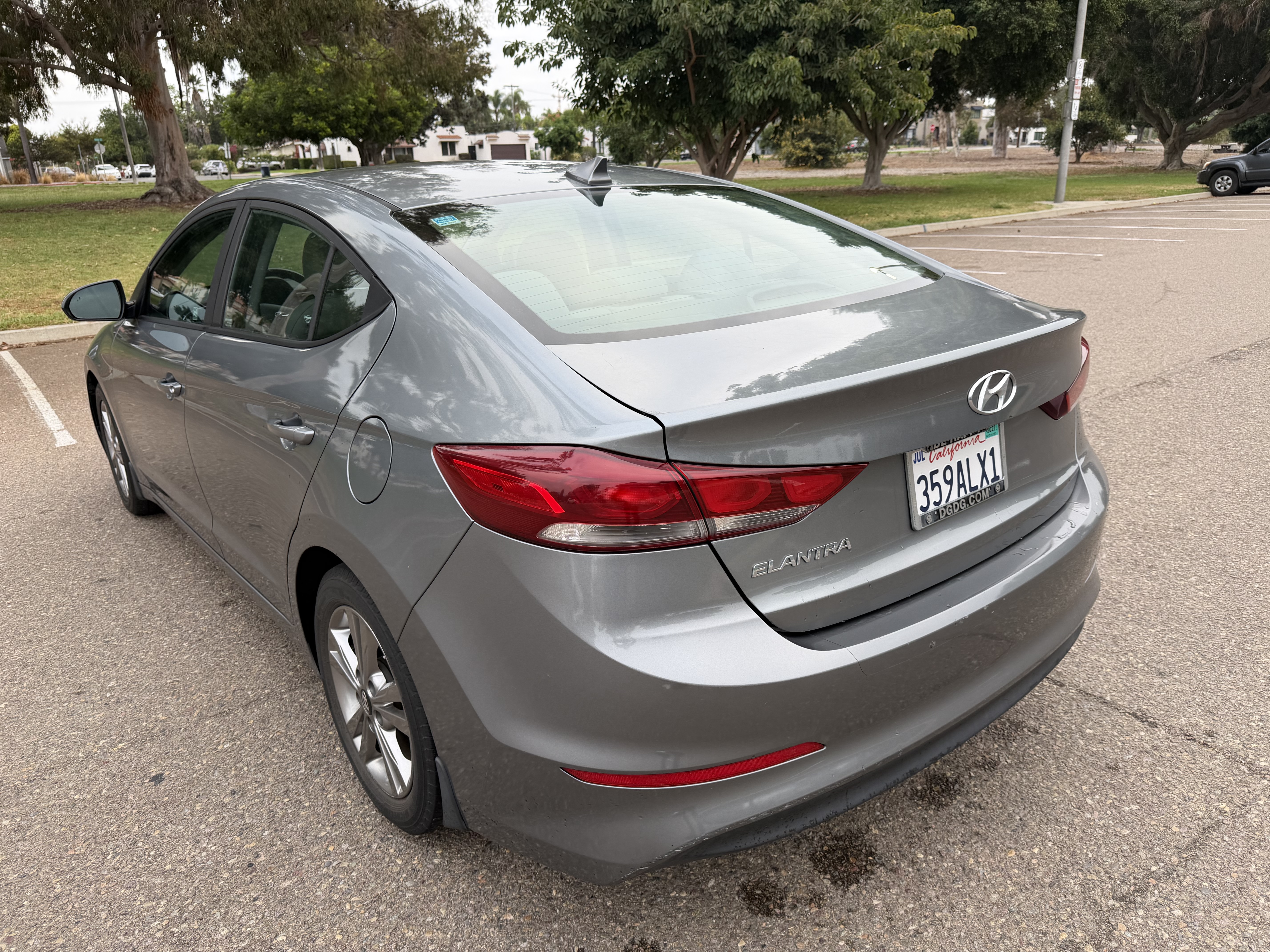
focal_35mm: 24
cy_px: 476
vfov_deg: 56.8
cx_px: 635
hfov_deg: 71.6
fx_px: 881
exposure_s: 1/288
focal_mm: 6.76
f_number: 1.78
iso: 64
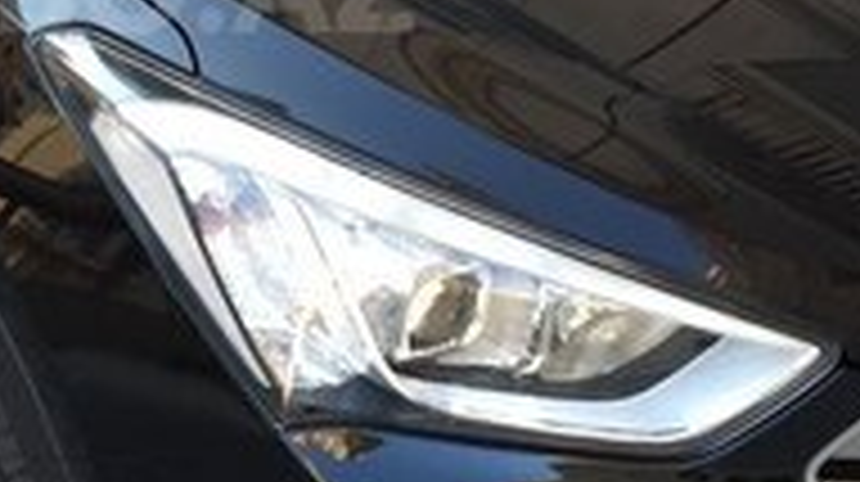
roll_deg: -1.3
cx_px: 68
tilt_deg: -18.3
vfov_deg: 14.4
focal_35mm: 82
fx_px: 1868
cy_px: -18
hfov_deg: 25.1
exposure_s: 1/100
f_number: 2.2
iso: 50
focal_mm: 4.15
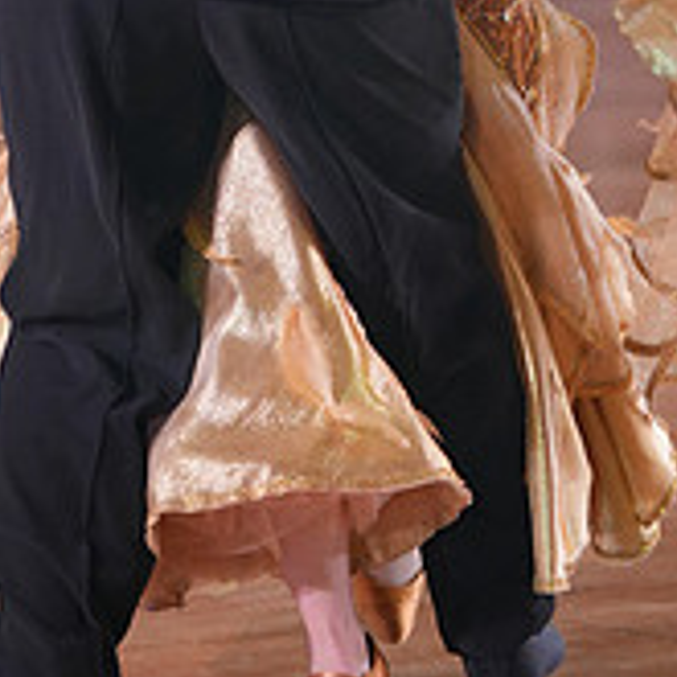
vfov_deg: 5.3
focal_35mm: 331
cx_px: 363
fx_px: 7324
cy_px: -234
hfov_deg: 5.3
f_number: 2.8
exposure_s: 1/500
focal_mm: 111
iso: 1000
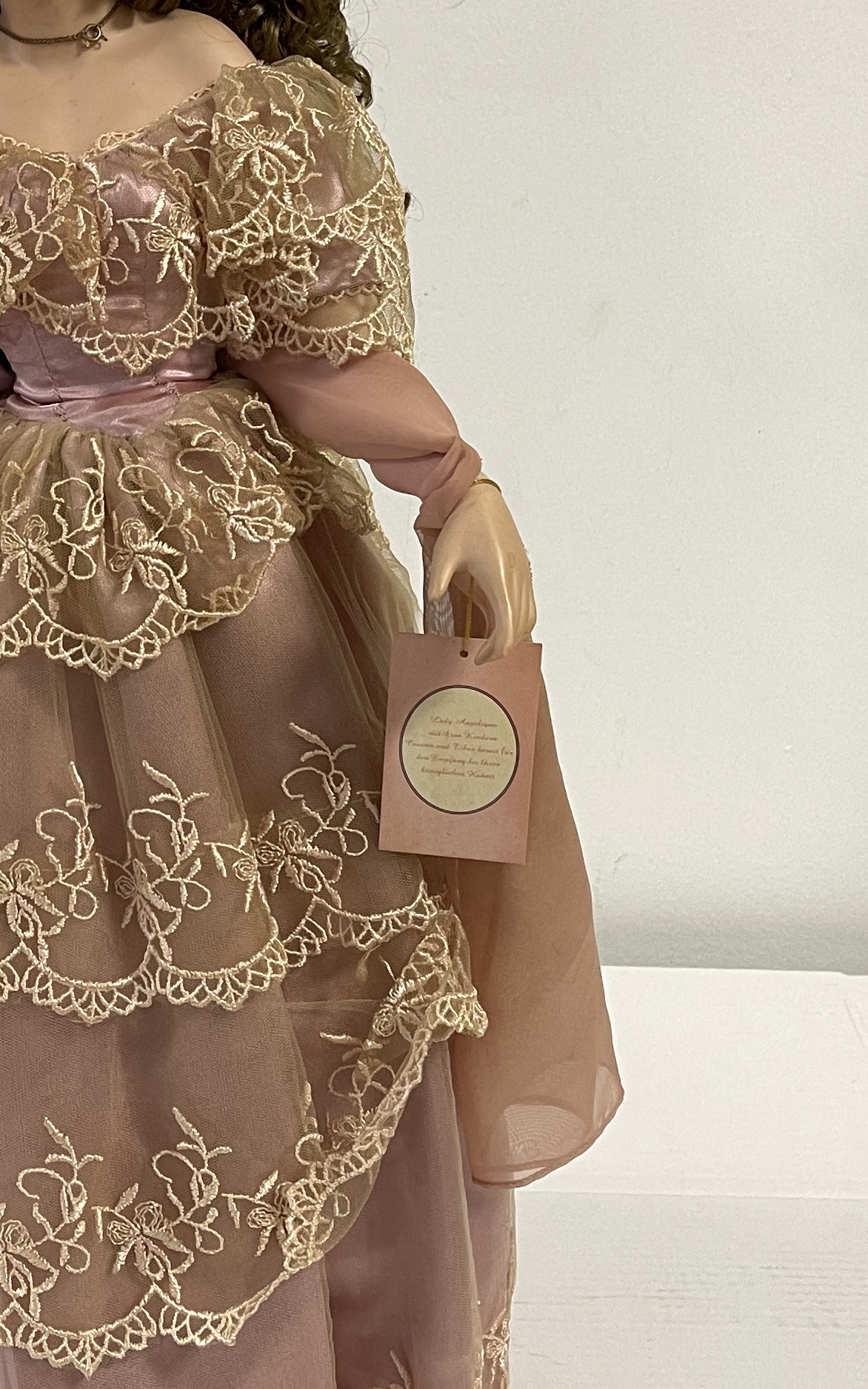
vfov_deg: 35.6
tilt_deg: -17.2
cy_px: 567
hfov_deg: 22.3
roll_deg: -1.7
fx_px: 2157
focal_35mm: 57
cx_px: 130
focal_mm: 5.1
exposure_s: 1/50
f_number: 1.6
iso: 100
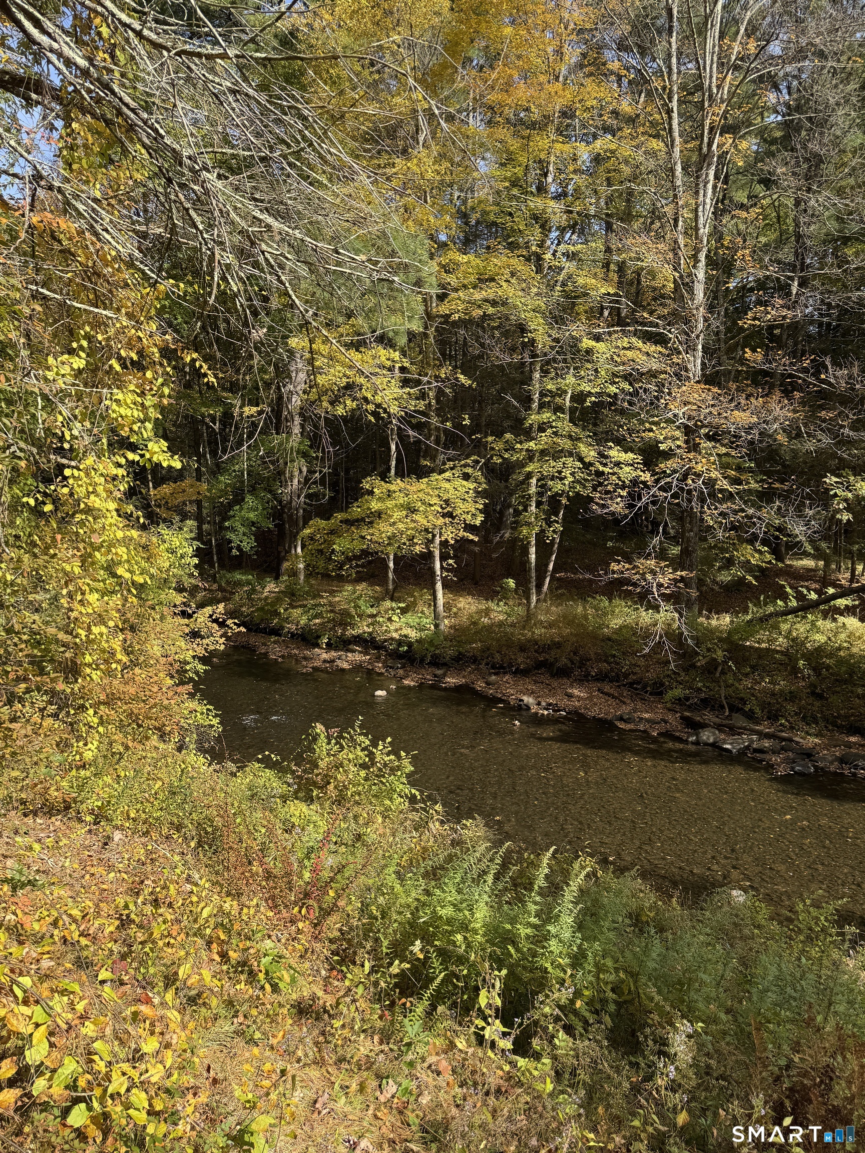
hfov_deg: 56.8
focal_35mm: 24
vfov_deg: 71.6
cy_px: 576
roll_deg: +0.6
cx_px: 432
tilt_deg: -6.2
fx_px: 800
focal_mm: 6.76
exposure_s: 1/1285
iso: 80
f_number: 1.78
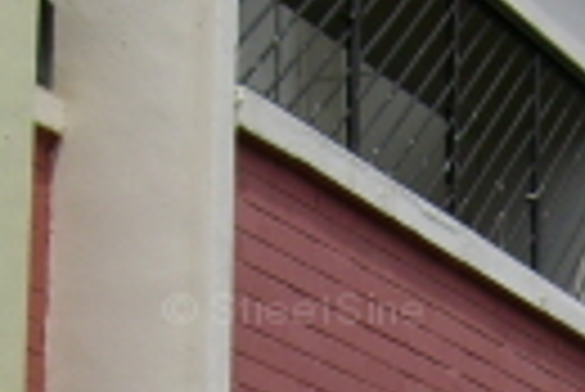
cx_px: 500
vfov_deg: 8.5
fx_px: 2505
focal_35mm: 154
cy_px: 766
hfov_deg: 13.2
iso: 50
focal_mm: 5.95
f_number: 5.8
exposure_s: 1/594
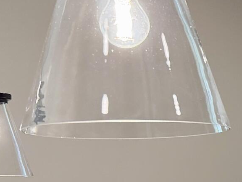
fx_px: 874
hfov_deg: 14.7
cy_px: 194
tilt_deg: -0.3
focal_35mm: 125
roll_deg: +1.9
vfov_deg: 11.7
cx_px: 356
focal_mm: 6.76
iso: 160
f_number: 1.78
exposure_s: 1/210
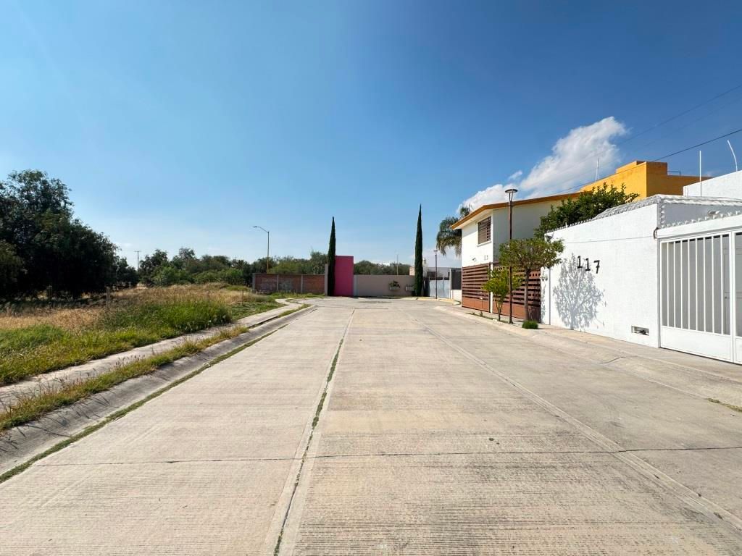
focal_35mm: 14
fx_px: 300
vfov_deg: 85.7
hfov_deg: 102.1
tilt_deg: +1.1
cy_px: 278
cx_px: 371
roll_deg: -0.6
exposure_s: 1/1236
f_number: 2.2
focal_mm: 2.22
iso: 50
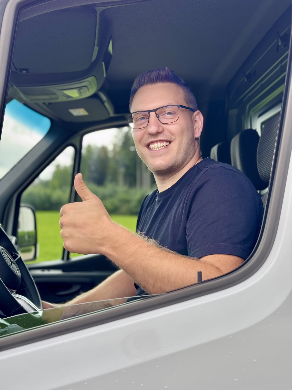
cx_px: 146
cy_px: 195
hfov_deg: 30.3
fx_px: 540
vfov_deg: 39.7
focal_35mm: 48
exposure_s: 1/407
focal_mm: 6.76
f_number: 1.78
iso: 64
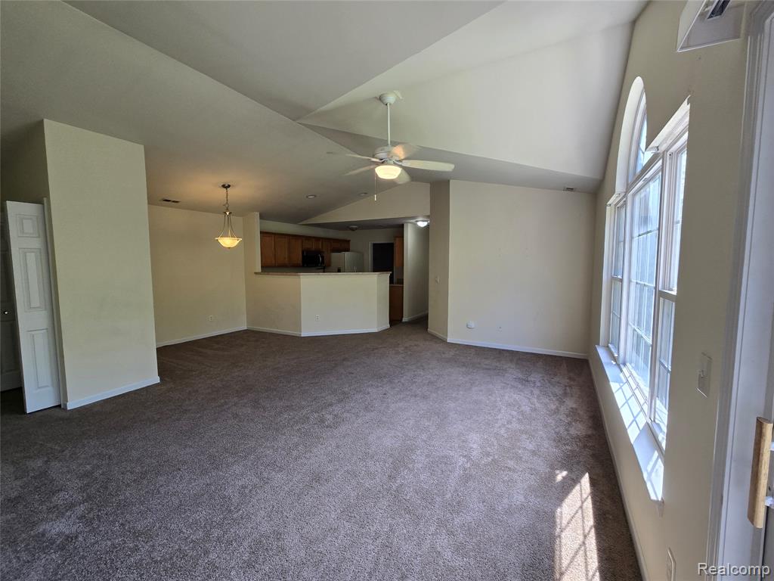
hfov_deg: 106.2
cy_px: 290
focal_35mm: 13
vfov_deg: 89.9
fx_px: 291
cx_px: 387
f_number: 2.2
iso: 64
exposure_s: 1/120
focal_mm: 2.2
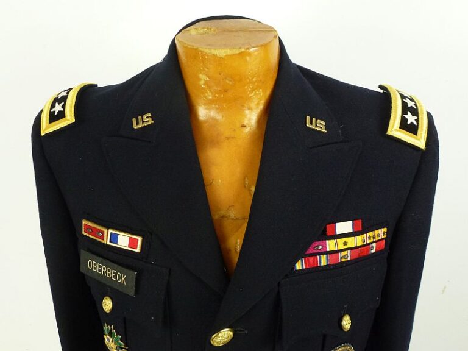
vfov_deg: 46.8
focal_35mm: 30
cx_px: 234
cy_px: 176
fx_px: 406
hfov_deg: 60.0
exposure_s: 1/60
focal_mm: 5.4
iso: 250
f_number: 3.5
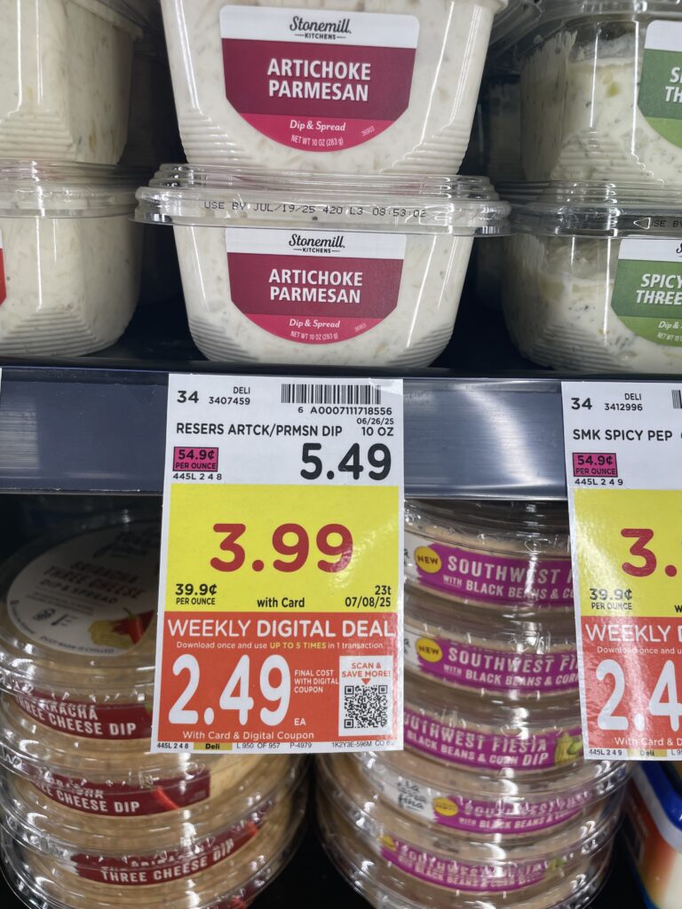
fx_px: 683
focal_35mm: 26
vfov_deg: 67.3
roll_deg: -1.4
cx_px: 341
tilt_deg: -20.3
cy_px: 454
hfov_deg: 53.1
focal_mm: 4.2
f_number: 1.6
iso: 32
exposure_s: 1/128
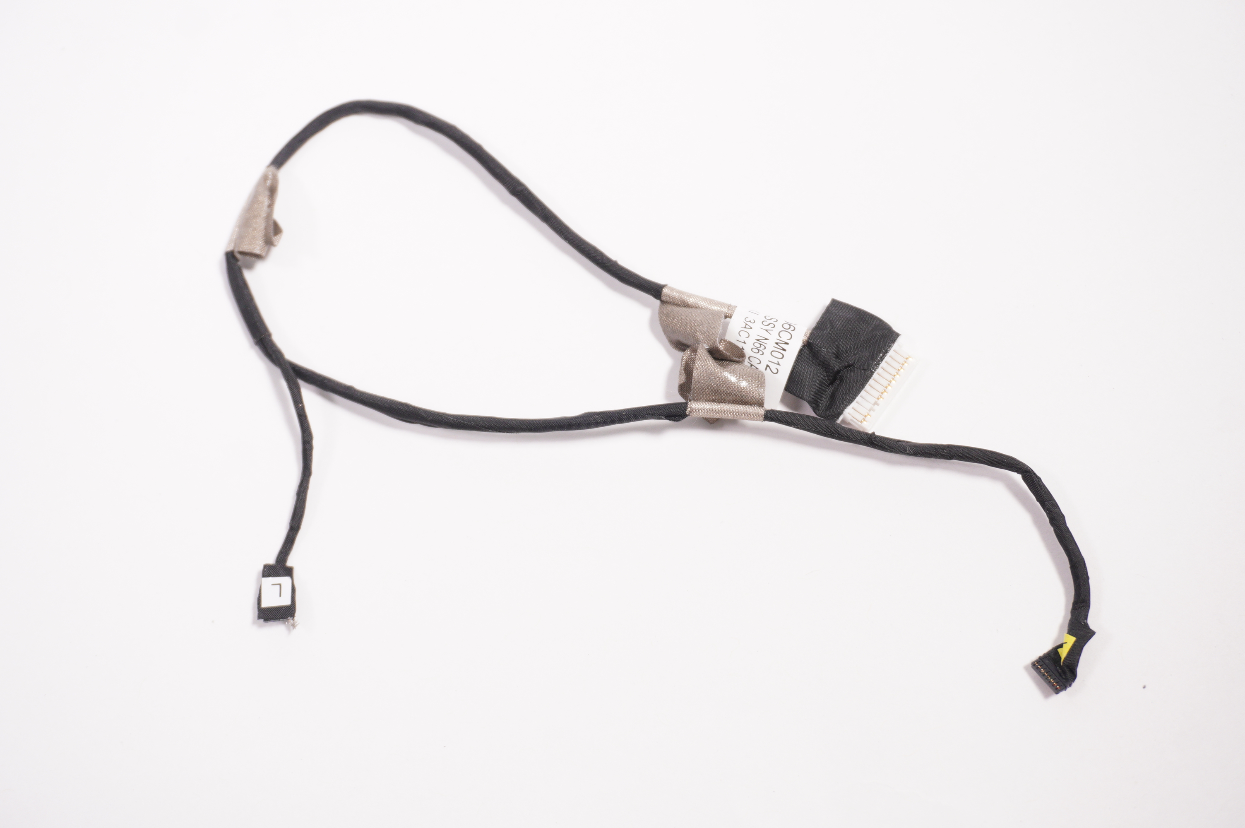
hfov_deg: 40.0
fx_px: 1710
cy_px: 414
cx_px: 622
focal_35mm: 50
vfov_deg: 27.2
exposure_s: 1/80
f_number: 5.6
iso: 500
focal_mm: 33
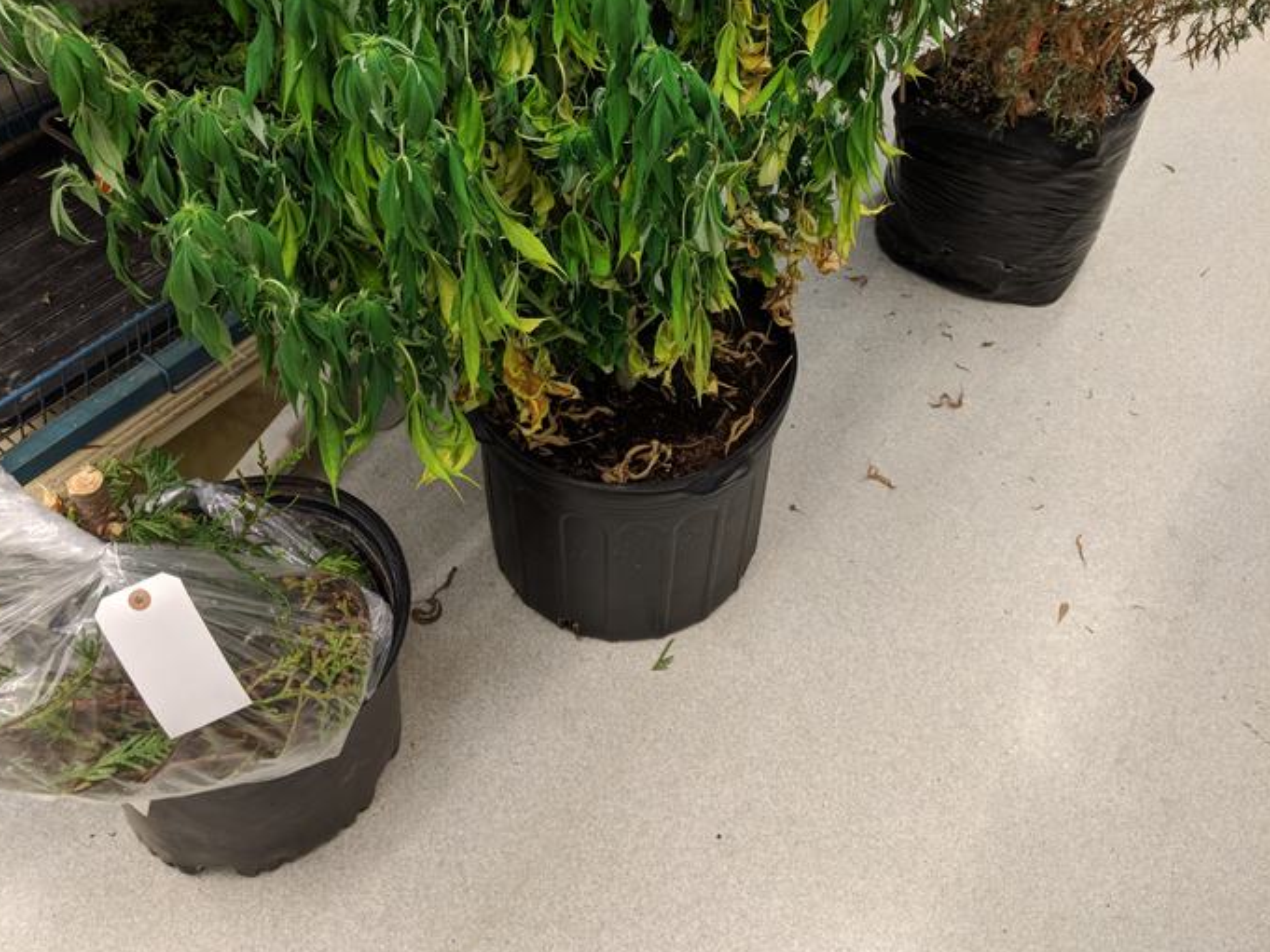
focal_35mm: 37
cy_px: 167
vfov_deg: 37.1
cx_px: 625
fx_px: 1358
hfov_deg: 50.1
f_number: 1.8
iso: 188
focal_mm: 4.44
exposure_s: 1/60
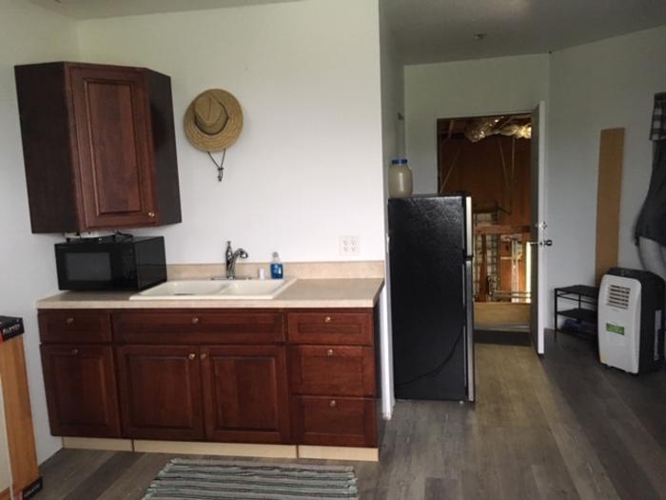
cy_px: 250
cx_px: 333
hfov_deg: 61.7
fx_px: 558
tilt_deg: -6.1
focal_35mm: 29
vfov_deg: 48.2
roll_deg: +1.8
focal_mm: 4.15
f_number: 2.2
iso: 200
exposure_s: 1/30
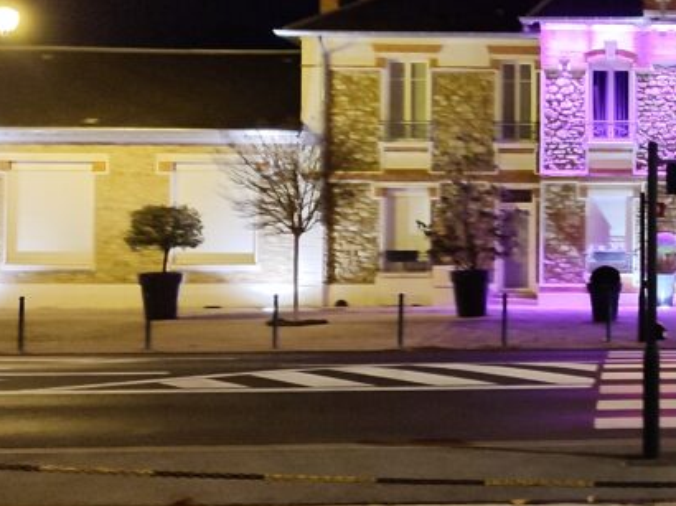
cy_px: 209
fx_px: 1171
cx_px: 704
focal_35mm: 60
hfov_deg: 29.6
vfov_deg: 24.4
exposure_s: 1/20
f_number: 1.89
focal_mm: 5.89
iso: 593
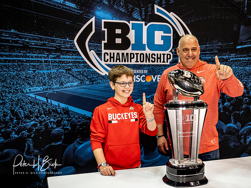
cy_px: 86
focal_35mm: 48
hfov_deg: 39.6
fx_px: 347
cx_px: 151
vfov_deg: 30.3
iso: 1000
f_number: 2.8
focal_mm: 19
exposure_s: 1/320
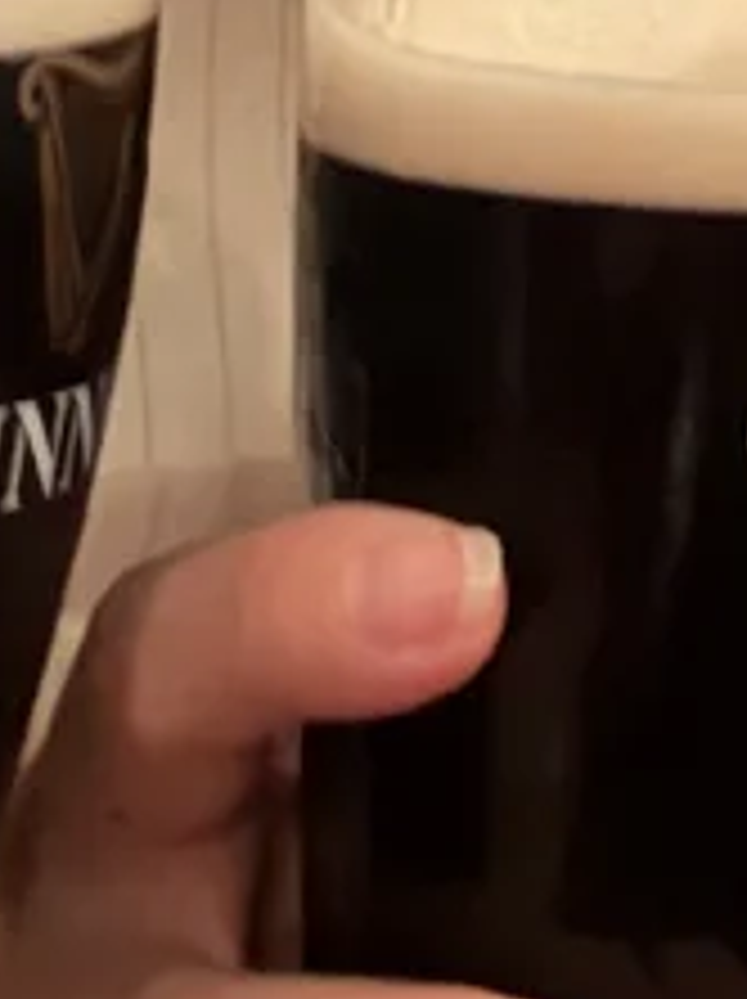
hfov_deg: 11.4
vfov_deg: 15.0
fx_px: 3748
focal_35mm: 130
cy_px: 86
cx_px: 464
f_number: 1.9
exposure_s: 1/8
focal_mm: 2.71
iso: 1000
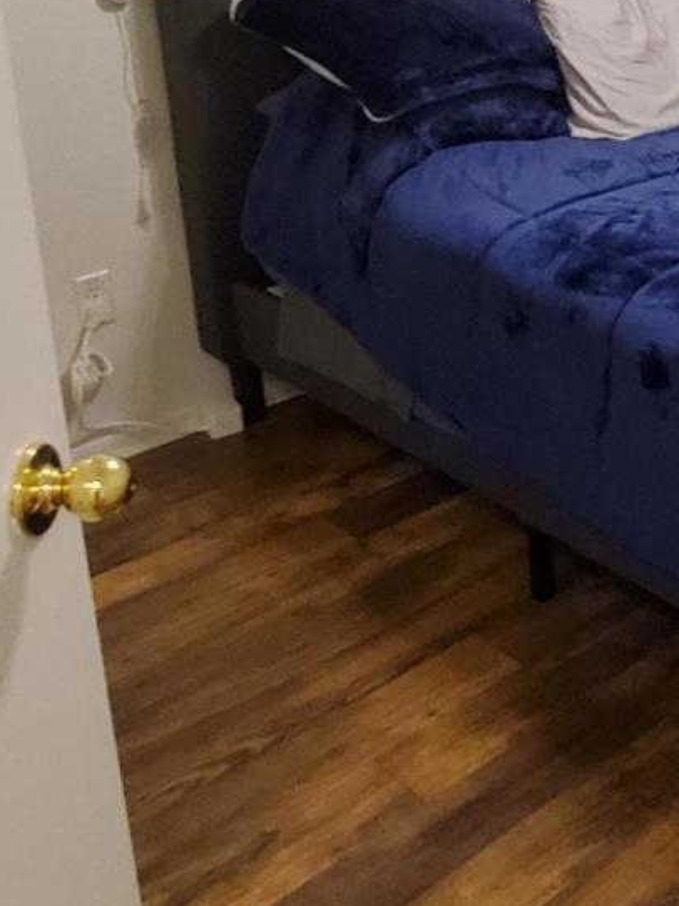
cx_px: 823
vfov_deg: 37.5
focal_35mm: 48
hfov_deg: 26.7
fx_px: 1256
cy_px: 124
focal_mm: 1.8
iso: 500
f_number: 2.2
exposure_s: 1/60
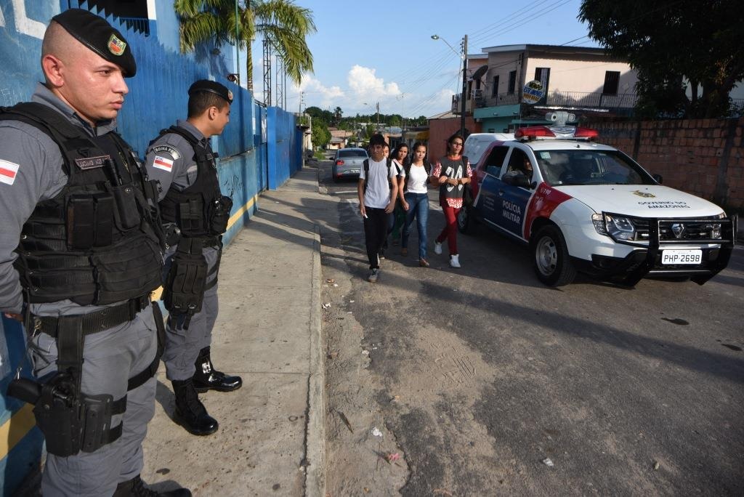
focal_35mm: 21
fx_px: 434
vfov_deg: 59.6
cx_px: 372
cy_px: 248
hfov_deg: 81.2
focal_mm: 21
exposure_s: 1/200
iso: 200
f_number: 10
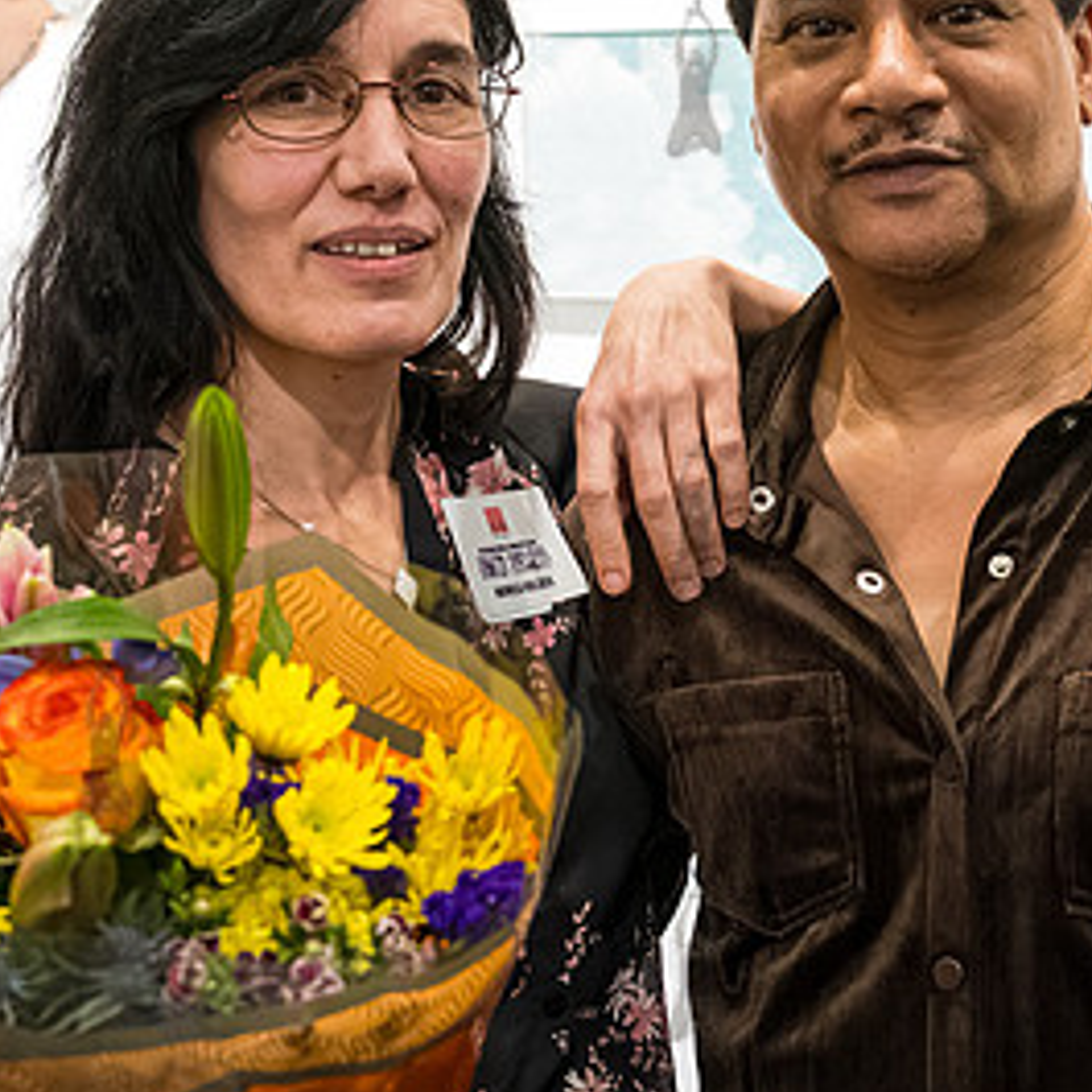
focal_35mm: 81
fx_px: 2891
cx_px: 898
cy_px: 519
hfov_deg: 21.1
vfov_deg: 21.4
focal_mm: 35
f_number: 4
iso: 8000
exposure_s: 1/500
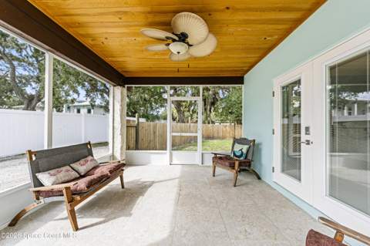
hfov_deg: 104.3
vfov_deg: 81.1
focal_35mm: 14
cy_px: 123
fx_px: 144
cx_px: 185
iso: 100
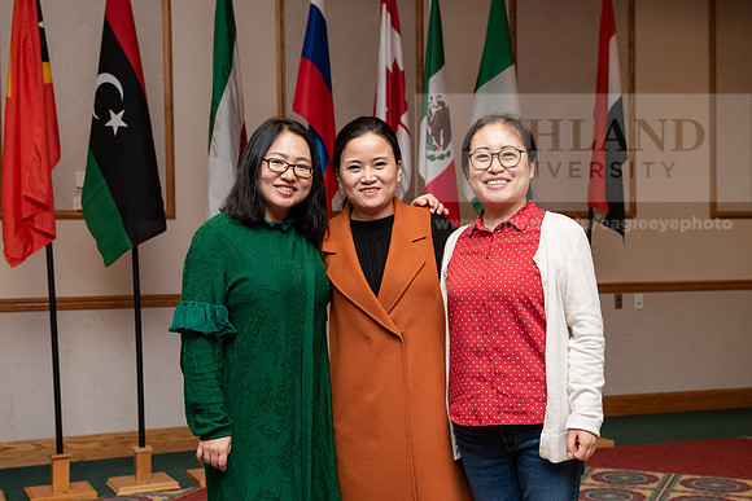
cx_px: 376
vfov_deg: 24.6
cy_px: 250
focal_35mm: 55
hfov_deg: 36.2
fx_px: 1149
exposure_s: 1/200
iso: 1600
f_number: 5.6
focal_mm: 55
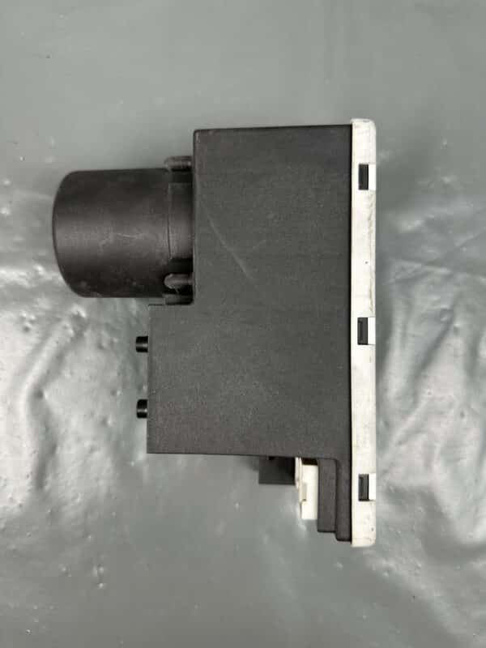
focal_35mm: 24
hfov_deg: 56.8
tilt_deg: -88.0
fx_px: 449
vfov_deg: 71.6
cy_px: 324
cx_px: 243
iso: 160
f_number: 1.78
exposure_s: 1/100
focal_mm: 6.86
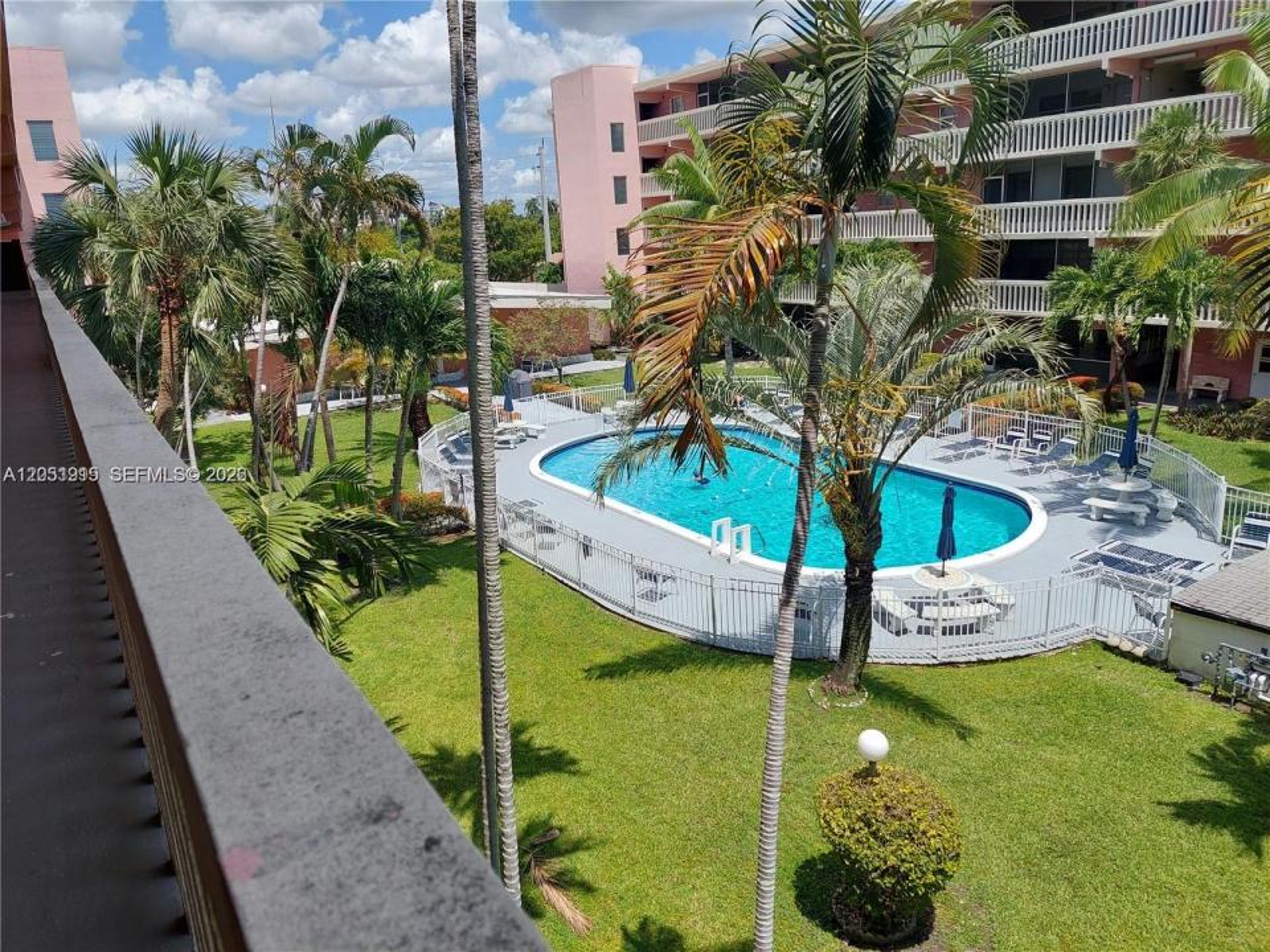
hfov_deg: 71.6
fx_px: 881
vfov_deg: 56.8
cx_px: 635
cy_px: 476
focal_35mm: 24
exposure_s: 1/1460
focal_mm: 5.23
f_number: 1.8
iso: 40
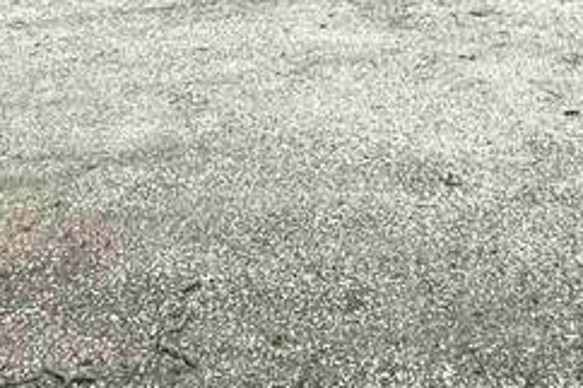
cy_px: -523
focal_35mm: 77
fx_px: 1246
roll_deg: -0.2
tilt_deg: +9.2
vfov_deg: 13.4
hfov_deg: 26.1
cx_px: 414
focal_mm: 2.22
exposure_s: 1/759
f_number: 2.2
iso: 40
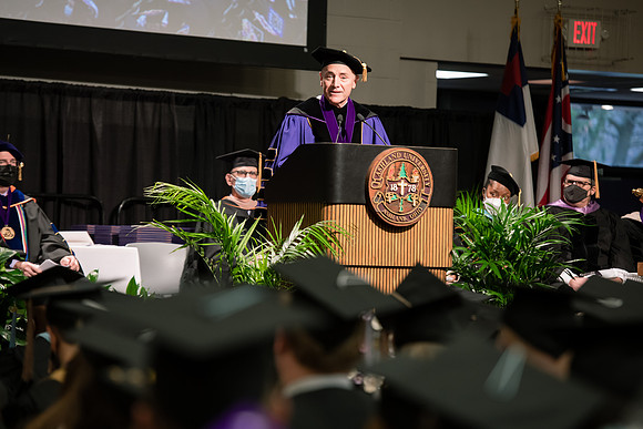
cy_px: 214
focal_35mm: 160
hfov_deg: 12.8
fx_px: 2858
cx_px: 322
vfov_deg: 8.6
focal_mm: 160
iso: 1000
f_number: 4
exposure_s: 1/200
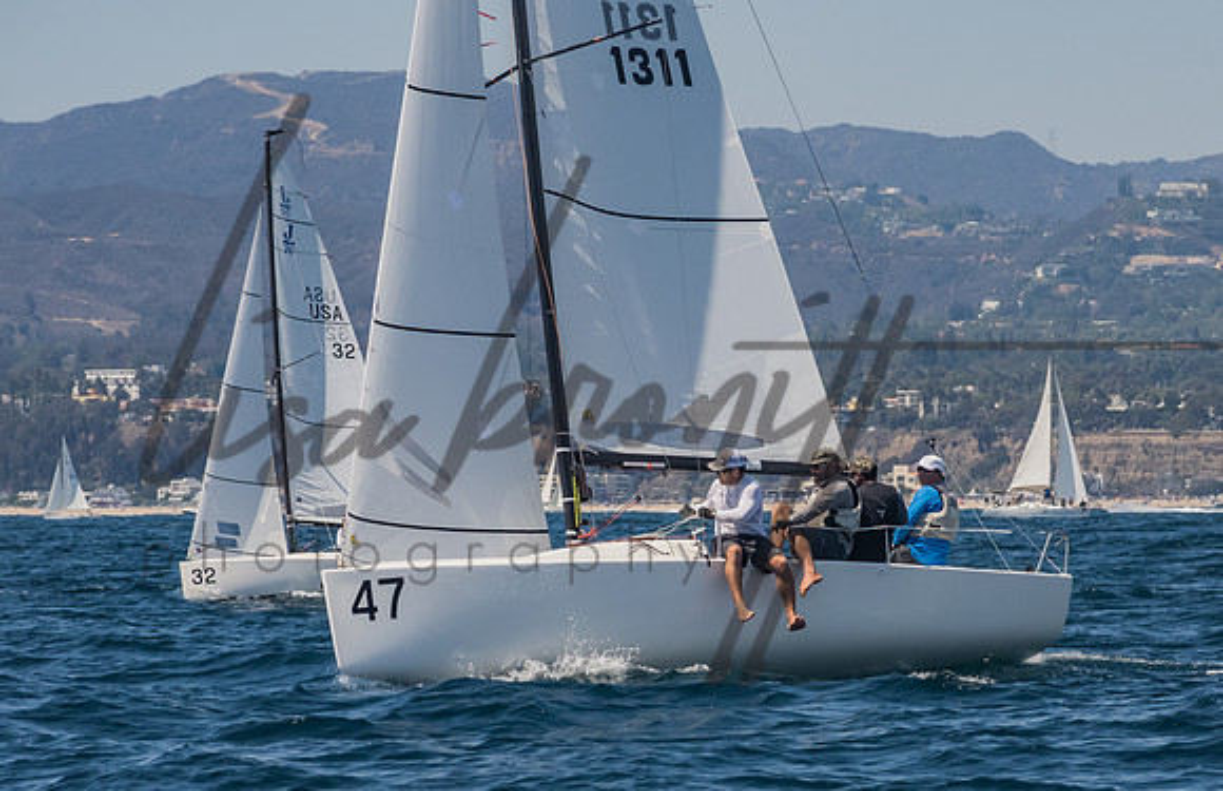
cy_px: 469
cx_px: 714
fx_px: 11230
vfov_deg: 4.0
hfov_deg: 6.2
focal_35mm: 334
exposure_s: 1/1250
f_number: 14
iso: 640
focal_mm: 185
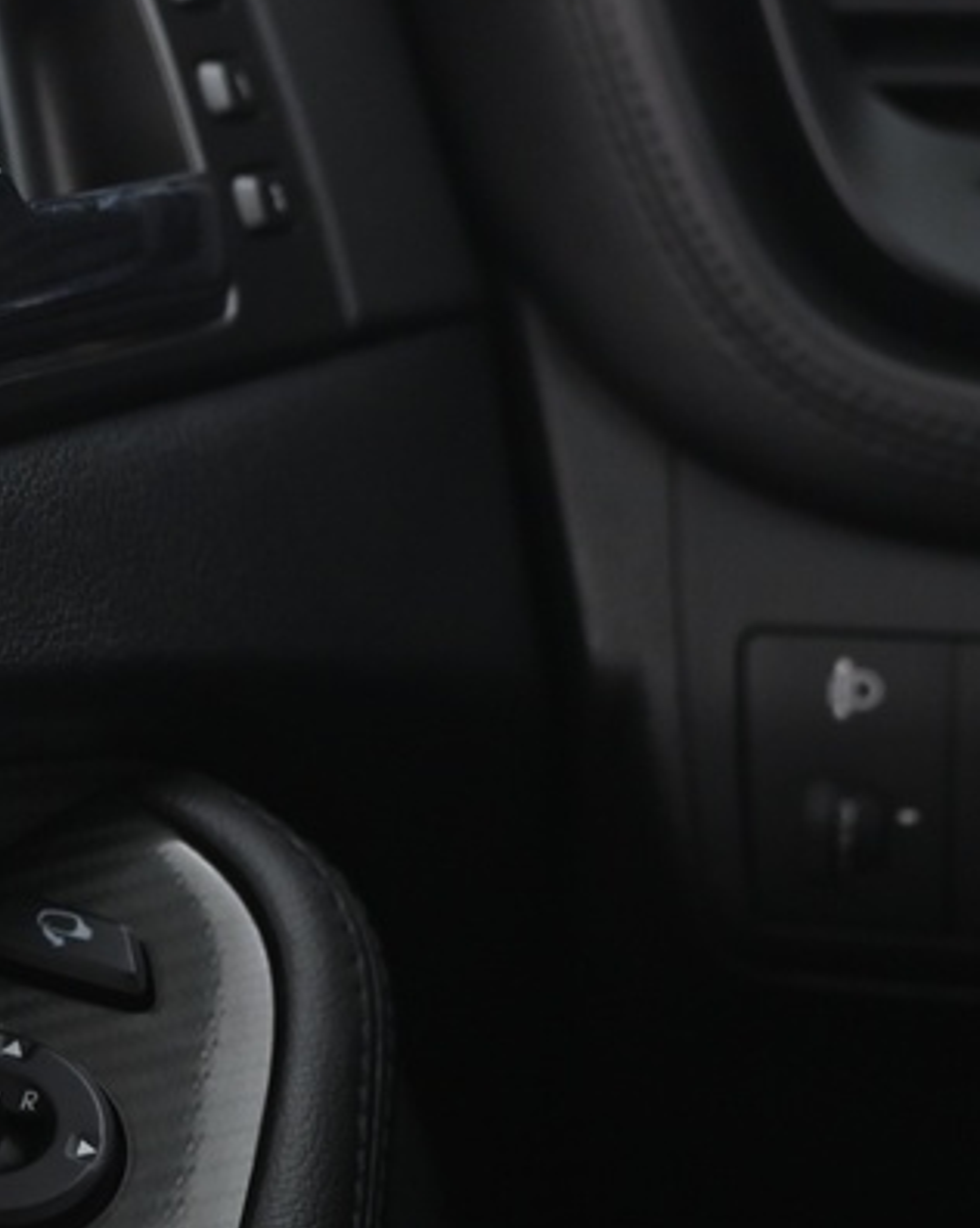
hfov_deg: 10.0
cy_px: 186
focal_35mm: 154
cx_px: 602
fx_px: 5592
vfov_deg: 12.5
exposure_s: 1/10
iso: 1000
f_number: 4
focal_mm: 40
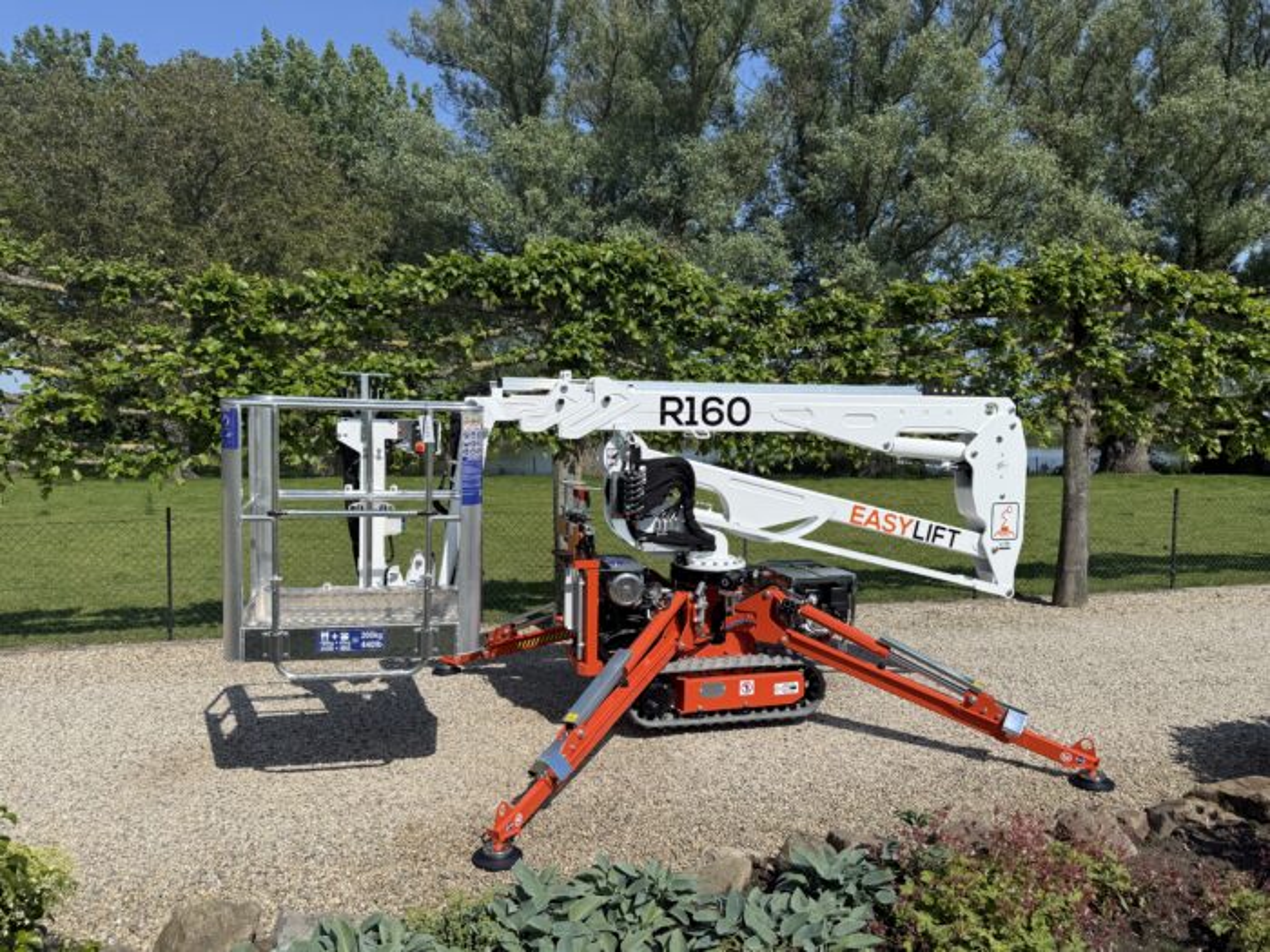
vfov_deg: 56.8
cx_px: 635
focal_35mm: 24
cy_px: 476
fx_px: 881
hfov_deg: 71.6
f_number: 1.78
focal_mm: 6.76
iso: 80
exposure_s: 1/6711
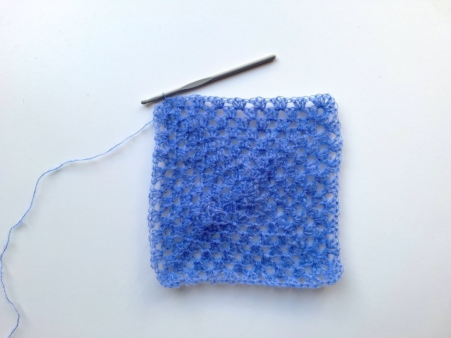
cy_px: 169
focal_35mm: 23
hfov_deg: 73.9
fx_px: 300
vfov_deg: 58.9
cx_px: 226
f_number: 1.8
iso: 40
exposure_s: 1/164
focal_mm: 5.54
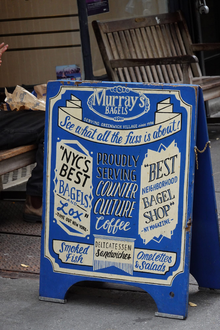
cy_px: 165
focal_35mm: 142
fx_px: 1302
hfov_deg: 9.7
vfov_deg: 14.5
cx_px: 110
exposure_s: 1/160
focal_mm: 51.61
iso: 1000
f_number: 4.5
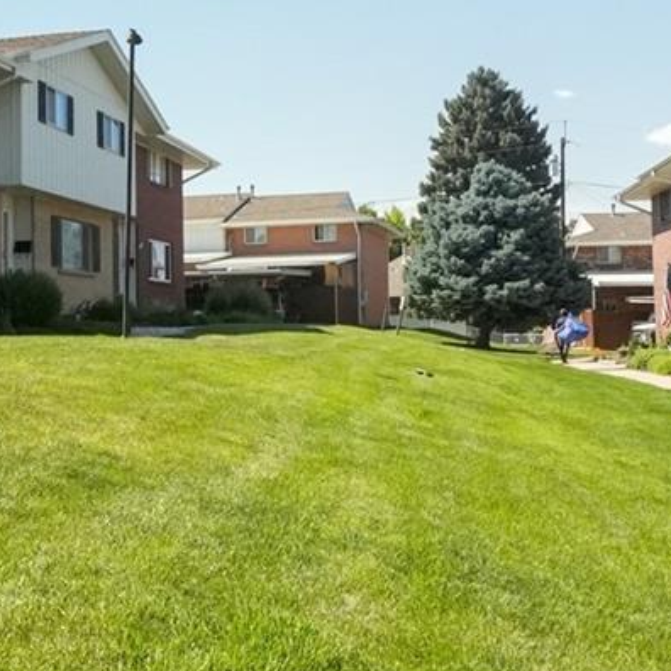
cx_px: 234
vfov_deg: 31.0
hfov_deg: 30.9
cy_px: 266
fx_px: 1206
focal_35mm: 55
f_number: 14
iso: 8000
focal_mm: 16
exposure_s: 1/250
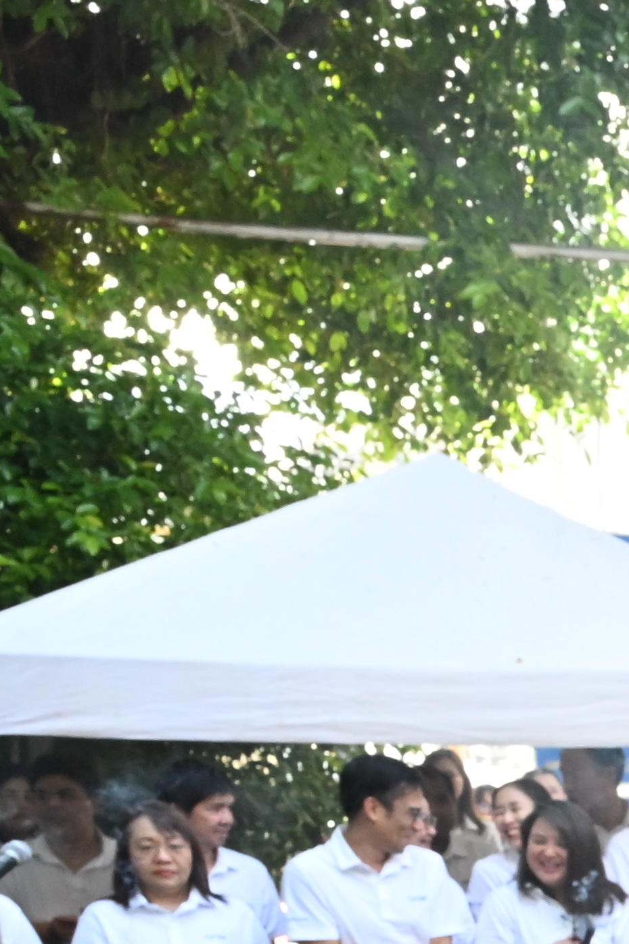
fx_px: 2727
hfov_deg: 10.3
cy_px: 1278
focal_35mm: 104
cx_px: 1769
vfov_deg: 18.1
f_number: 11
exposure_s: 1/80
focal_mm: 24
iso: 1600
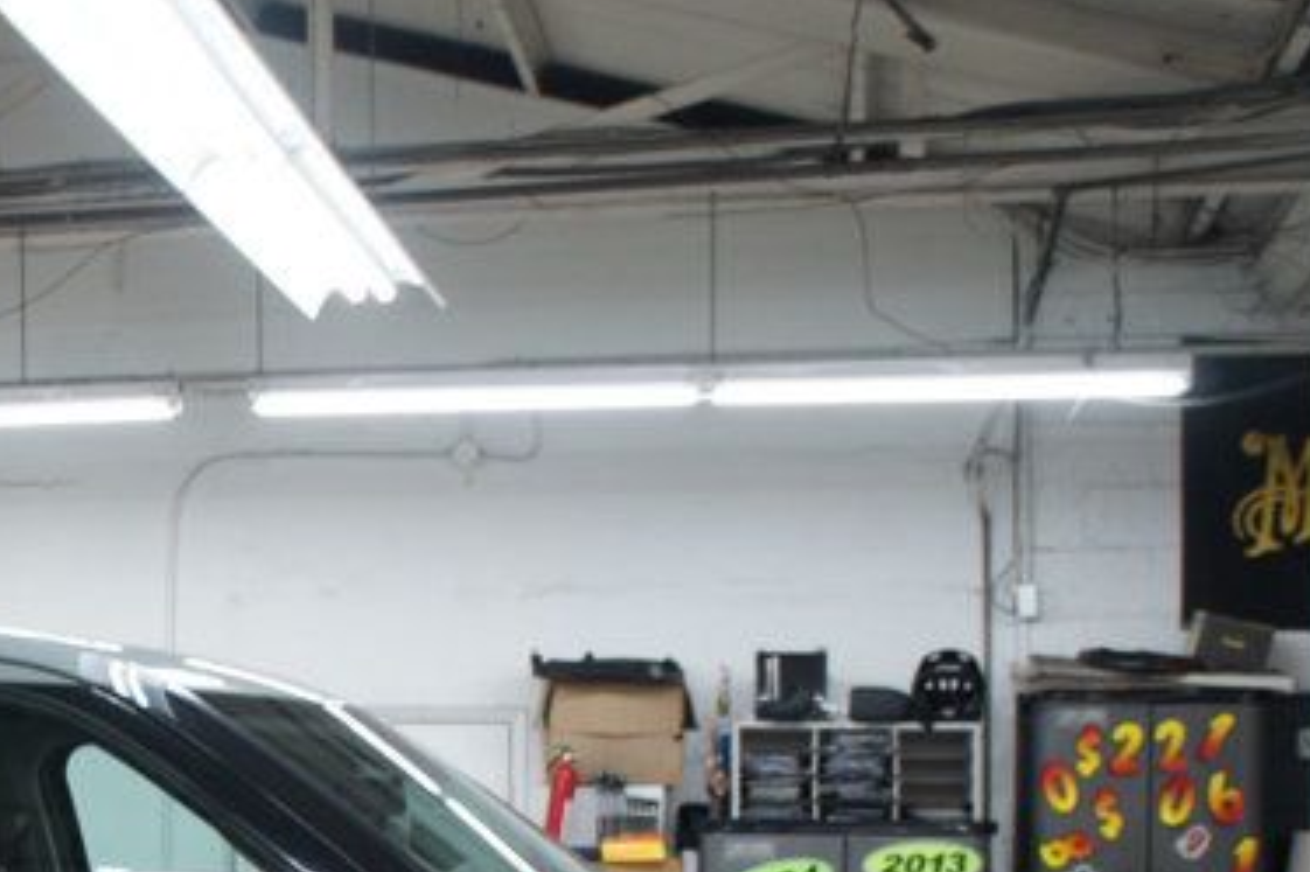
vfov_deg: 17.8
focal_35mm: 74
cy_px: 956
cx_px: -102
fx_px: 2691
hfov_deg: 25.5
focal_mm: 18
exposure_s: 1/30
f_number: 3.5
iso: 250
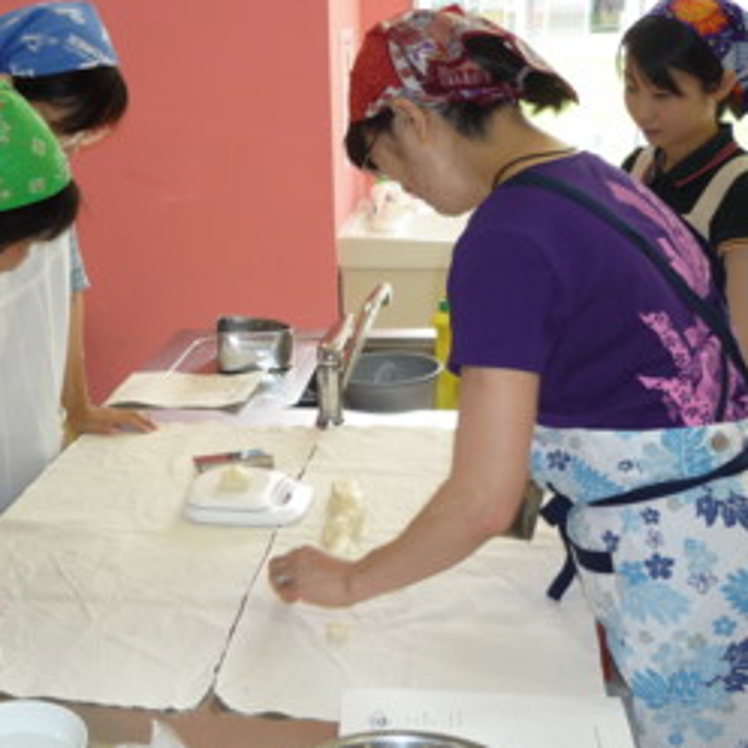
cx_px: 205
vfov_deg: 36.1
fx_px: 1149
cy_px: 377
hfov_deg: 35.4
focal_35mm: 47
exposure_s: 1/60
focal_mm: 5.5
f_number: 2.8
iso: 100
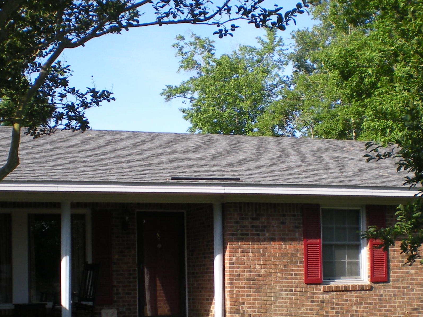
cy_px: 226
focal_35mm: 71
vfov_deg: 20.6
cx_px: 228
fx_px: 867
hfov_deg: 27.4
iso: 64
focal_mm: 6.3
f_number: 4.6
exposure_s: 1/210
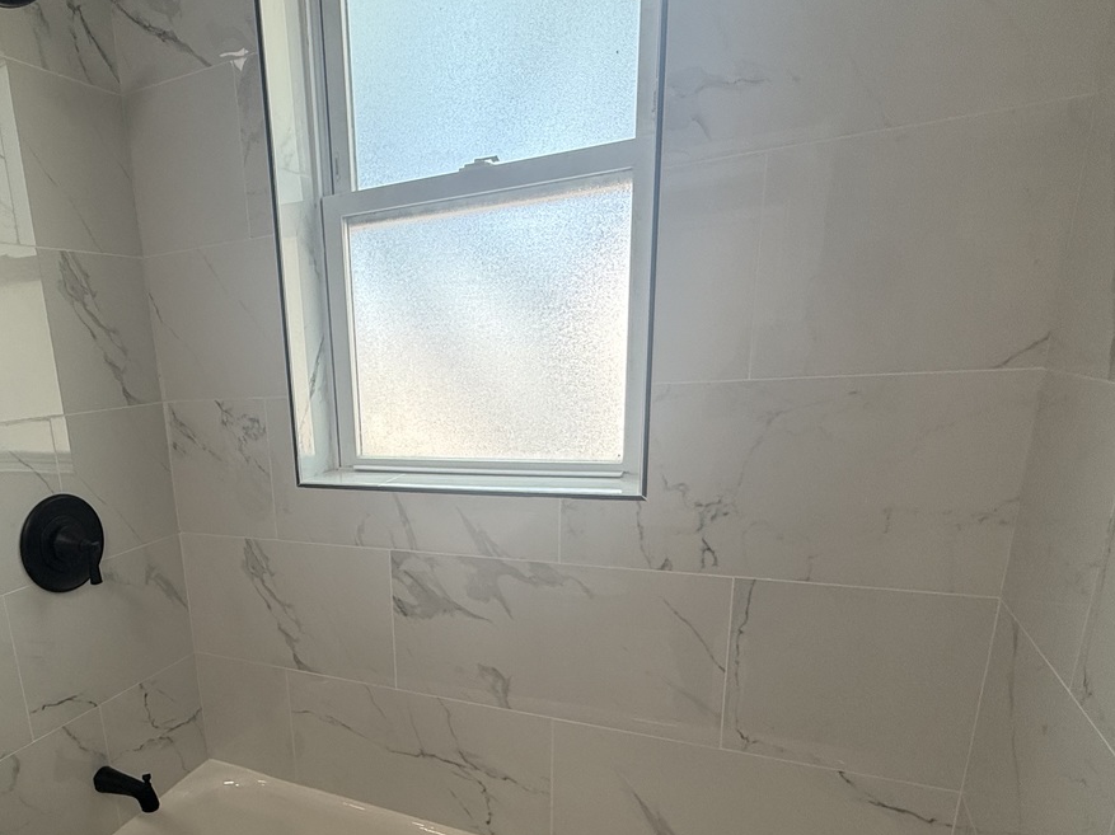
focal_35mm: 23
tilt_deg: -14.8
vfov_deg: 57.5
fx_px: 741
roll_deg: +3.7
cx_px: 346
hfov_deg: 71.1
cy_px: 559
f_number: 2.2
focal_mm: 2.22
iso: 125
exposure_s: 1/120
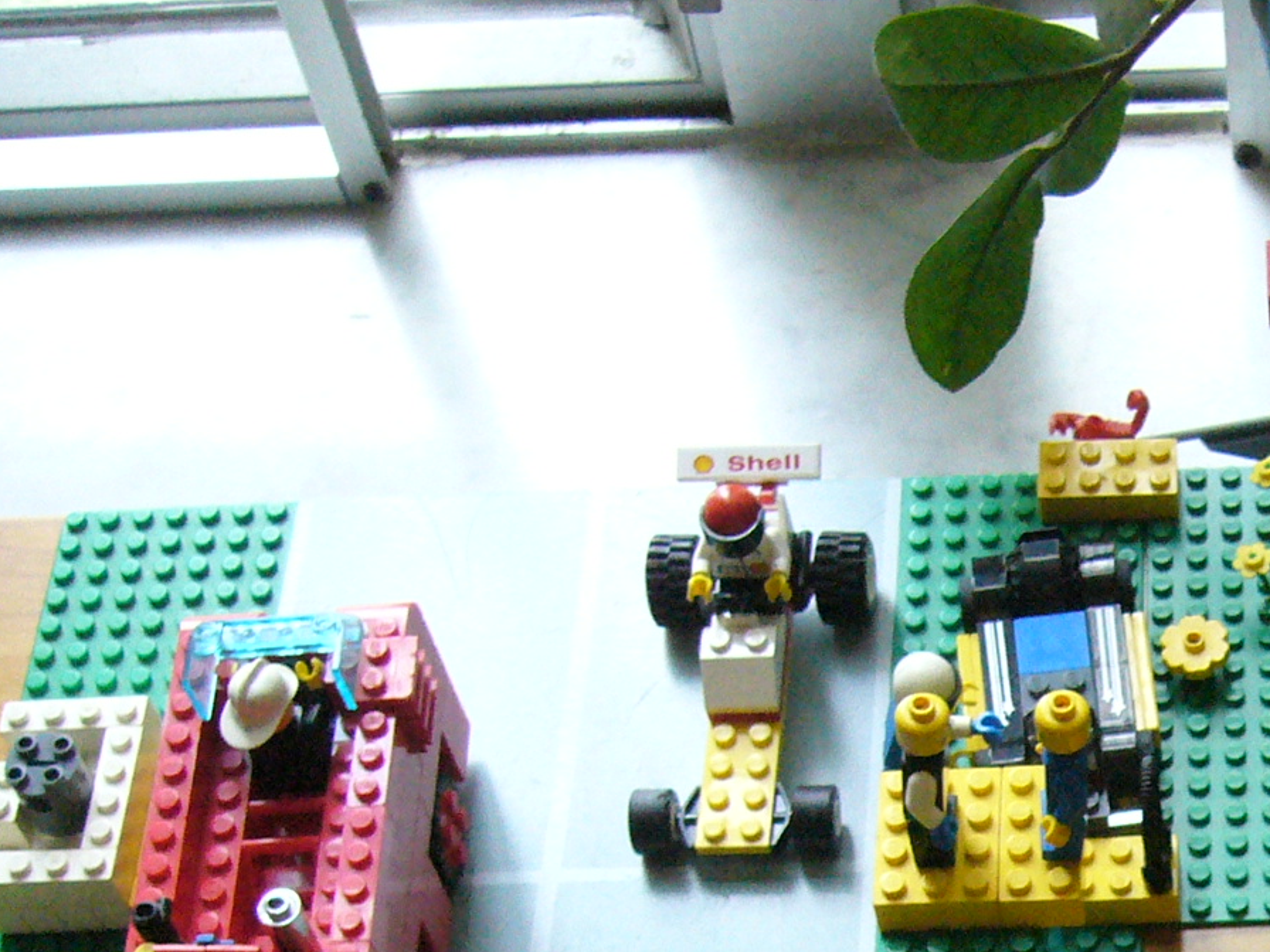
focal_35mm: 80
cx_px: 1341
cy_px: 999
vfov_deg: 17.9
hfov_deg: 23.2
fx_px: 2935
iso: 400
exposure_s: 1/60
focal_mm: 5.8
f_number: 2.8
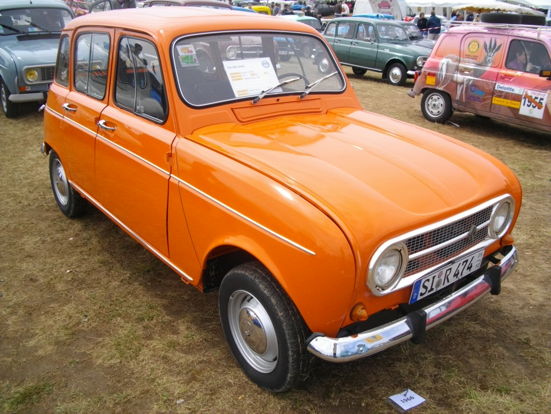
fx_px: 493
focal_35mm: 31
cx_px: 276
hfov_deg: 58.4
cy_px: 207
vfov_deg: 45.4
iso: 100
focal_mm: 5.7
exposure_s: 1/125
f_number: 8.8
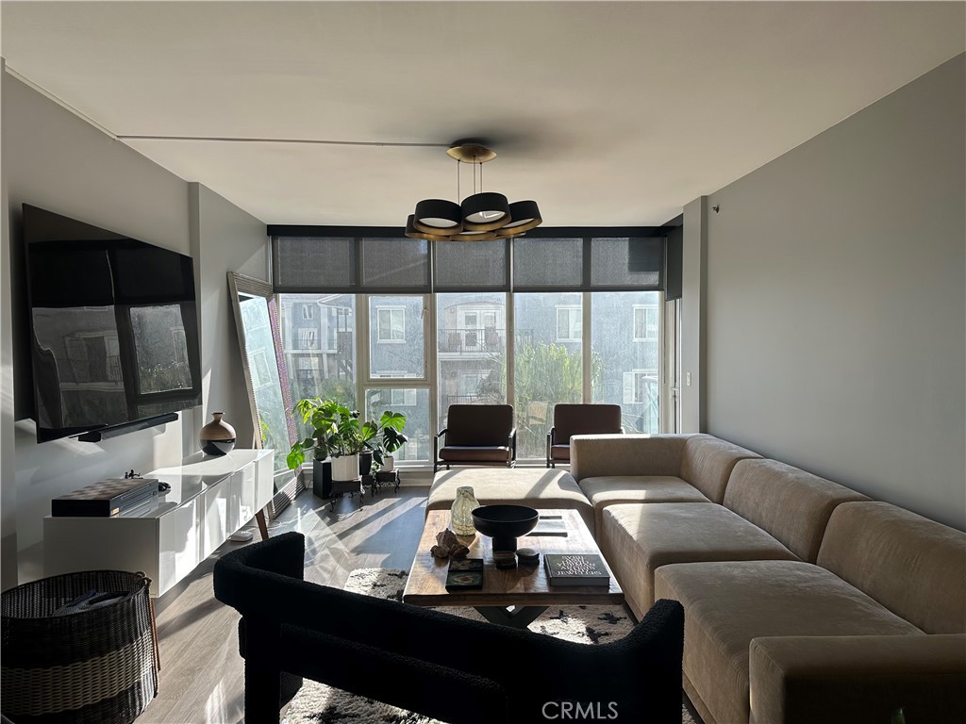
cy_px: 362
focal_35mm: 24
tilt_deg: -1.0
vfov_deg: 56.8
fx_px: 670
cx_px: 483
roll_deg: +0.1
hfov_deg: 71.6
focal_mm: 6.86
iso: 80
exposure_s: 1/734
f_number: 1.78
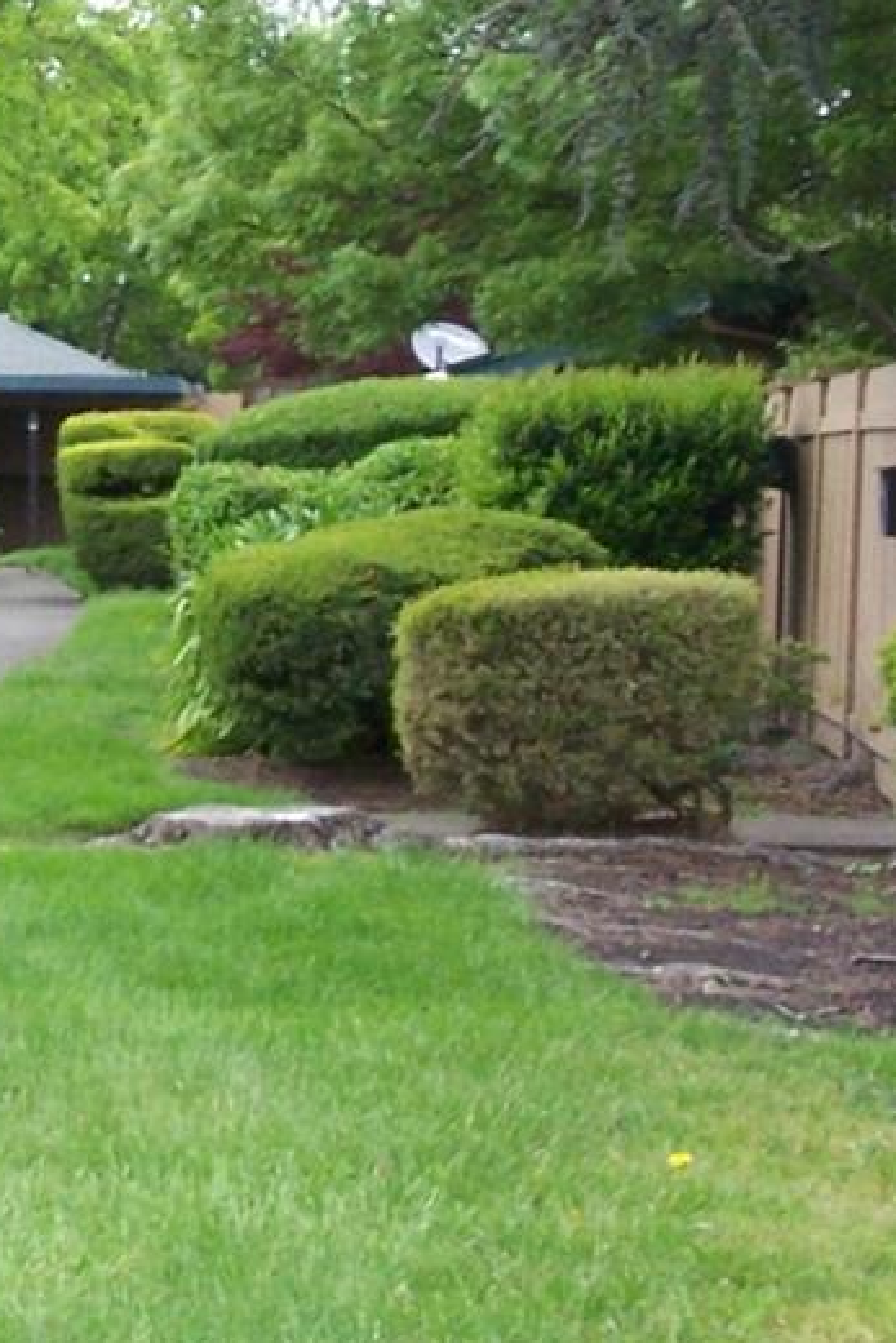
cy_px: 826
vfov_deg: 17.5
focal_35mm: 117
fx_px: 4365
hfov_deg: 11.4
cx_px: -331
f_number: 3.9
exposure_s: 1/60
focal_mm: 6.4
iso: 125
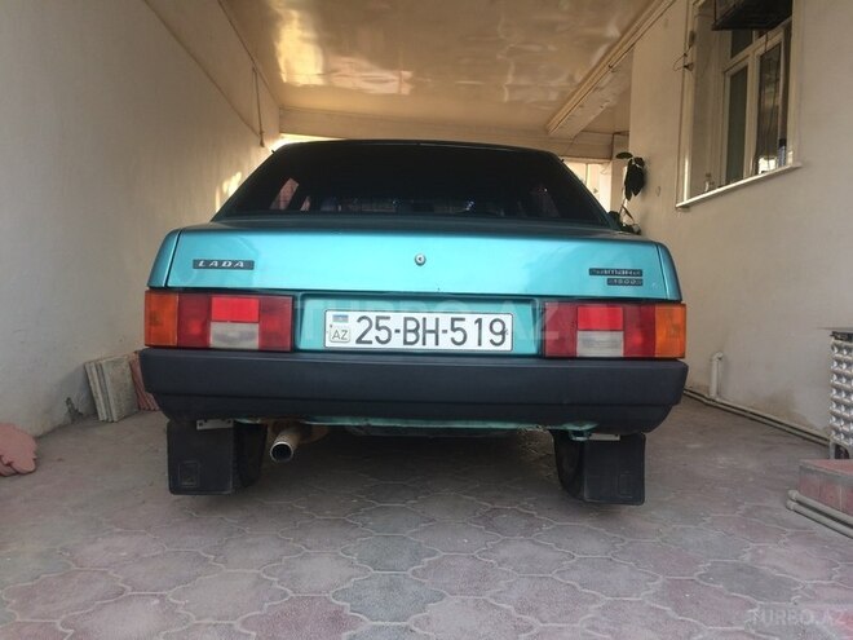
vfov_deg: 48.2
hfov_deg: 61.7
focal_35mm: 29
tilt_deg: -0.9
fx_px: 715
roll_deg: +0.0
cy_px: 320
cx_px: 426
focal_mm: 4.15
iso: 32
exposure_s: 1/50
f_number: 2.2
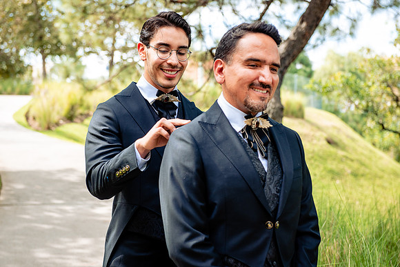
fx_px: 778
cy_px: 134
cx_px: 200
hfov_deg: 28.8
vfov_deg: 19.5
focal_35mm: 70
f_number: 4.5
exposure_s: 1/250
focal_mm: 70
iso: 200
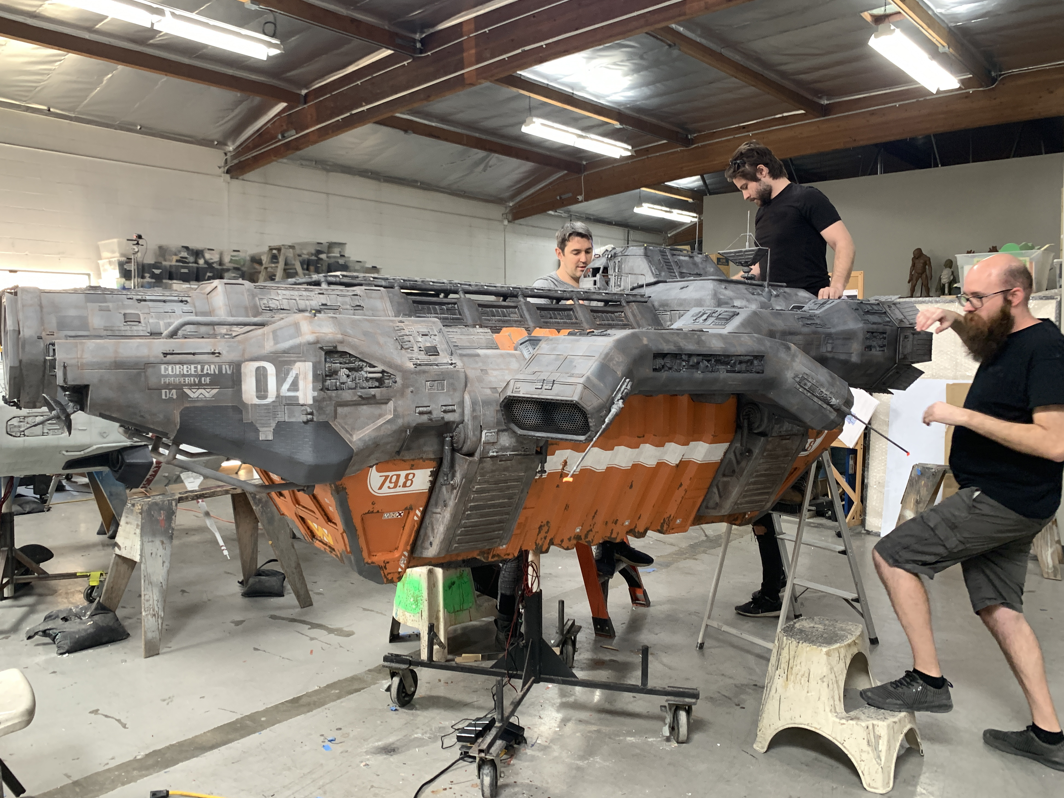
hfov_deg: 65.3
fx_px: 830
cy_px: 398
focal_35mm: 27
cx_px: 513
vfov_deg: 51.4
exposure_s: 1/60
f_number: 1.8
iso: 200
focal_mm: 4.25
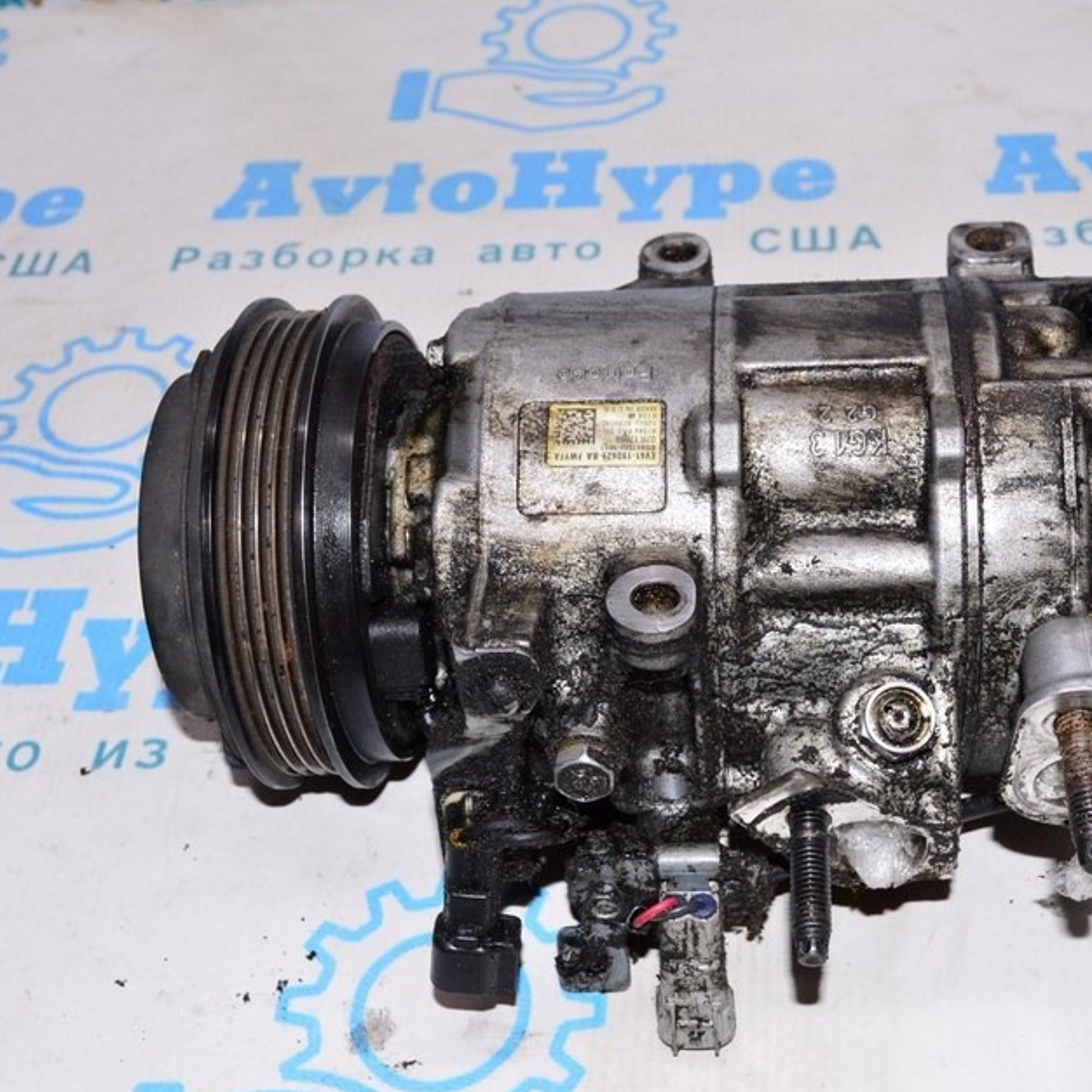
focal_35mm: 50
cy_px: 582
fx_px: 1785
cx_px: 633
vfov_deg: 34.0
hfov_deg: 34.0
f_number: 8
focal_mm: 24
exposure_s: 1/200
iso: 1600
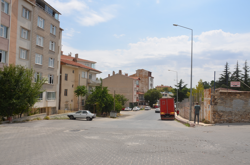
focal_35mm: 30
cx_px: 125
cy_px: 82
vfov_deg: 43.4
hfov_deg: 62.0
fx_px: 208
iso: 100
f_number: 10
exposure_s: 1/250
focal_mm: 20
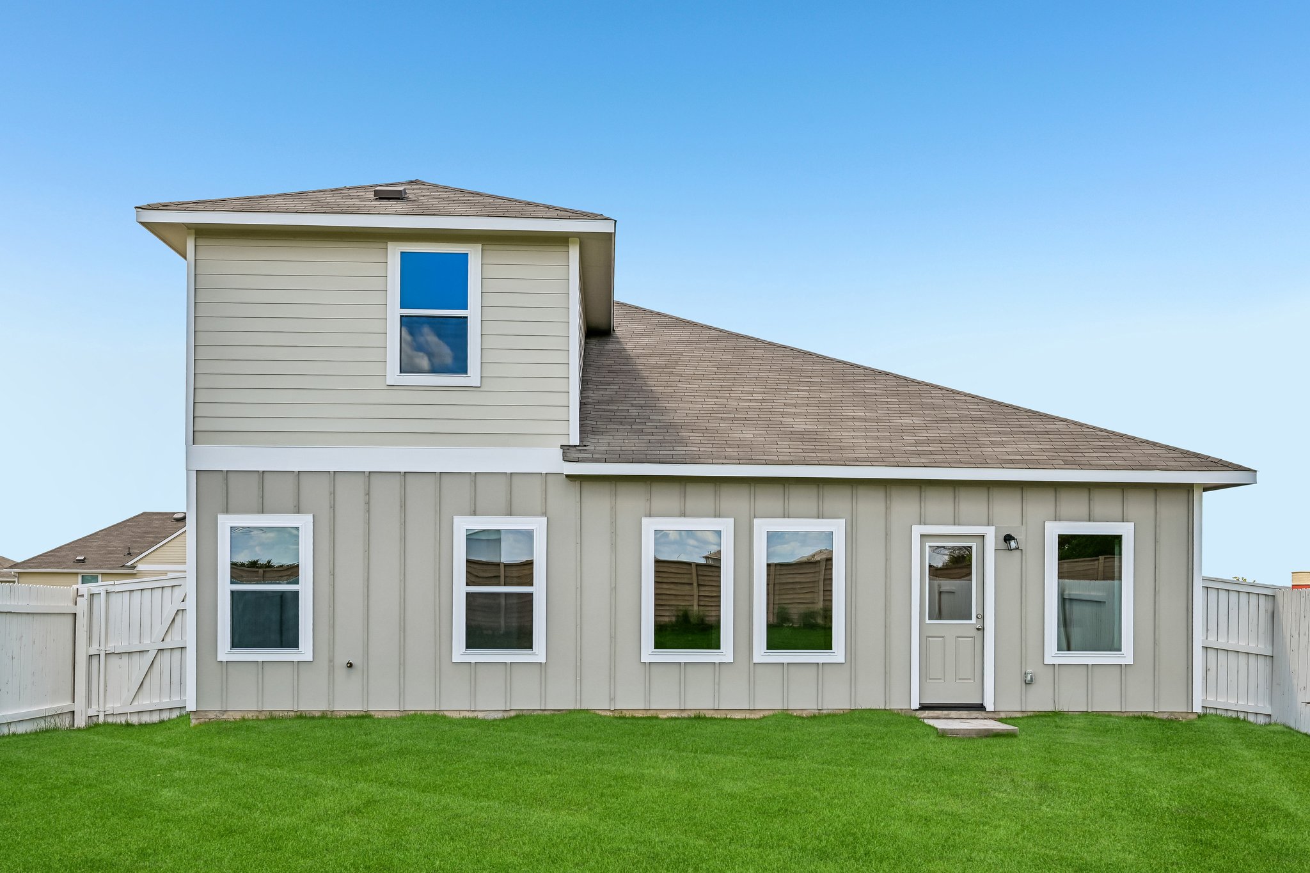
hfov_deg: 61.9
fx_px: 1091
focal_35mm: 30
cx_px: 655
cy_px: 436
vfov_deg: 43.6
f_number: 8
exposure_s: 1/250
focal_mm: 30
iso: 100
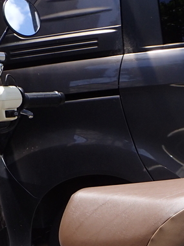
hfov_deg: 15.5
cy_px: 277
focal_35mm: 95
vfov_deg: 19.7
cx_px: 121
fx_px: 674
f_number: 3.2
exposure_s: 1/640
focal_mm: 5.5
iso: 100
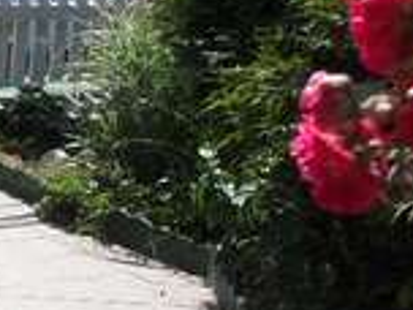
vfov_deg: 10.1
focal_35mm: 147
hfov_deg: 12.5
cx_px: -283
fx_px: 1754
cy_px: 264
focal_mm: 6.3
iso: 100
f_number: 8.4
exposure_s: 1/250
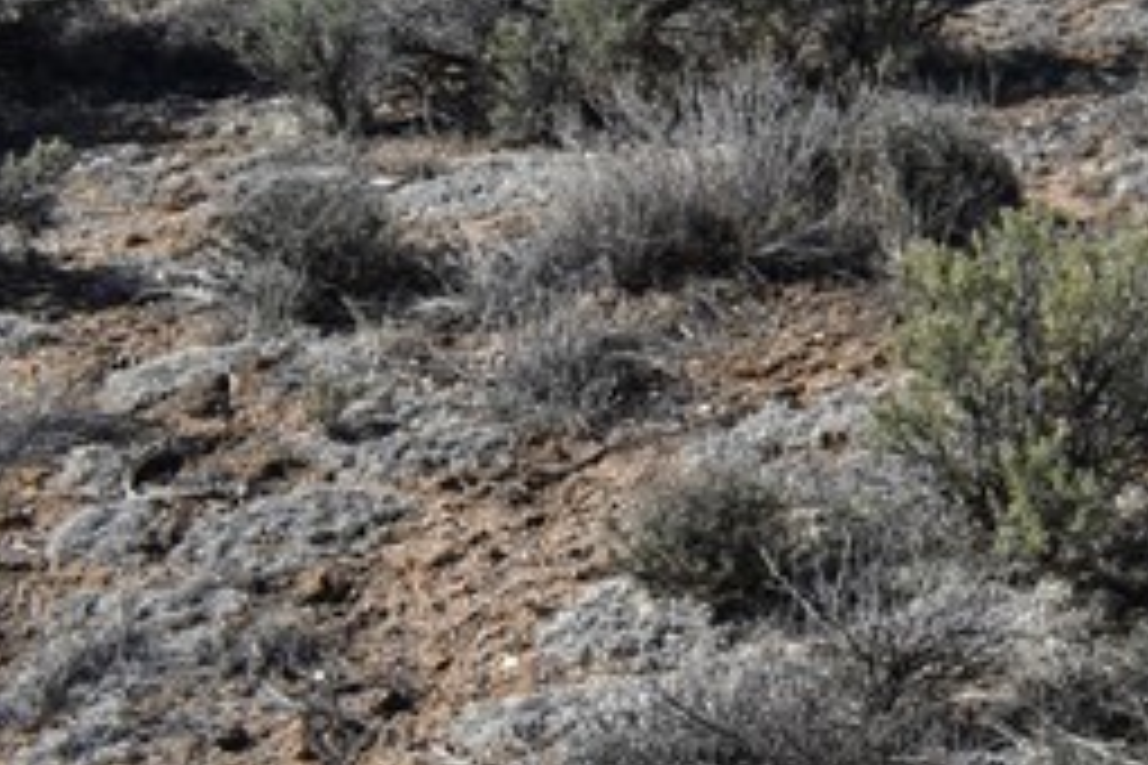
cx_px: 2192
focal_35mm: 115
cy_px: -338
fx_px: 3667
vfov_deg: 11.5
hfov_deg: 15.0
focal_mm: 18
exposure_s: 1/250
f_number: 8
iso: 100
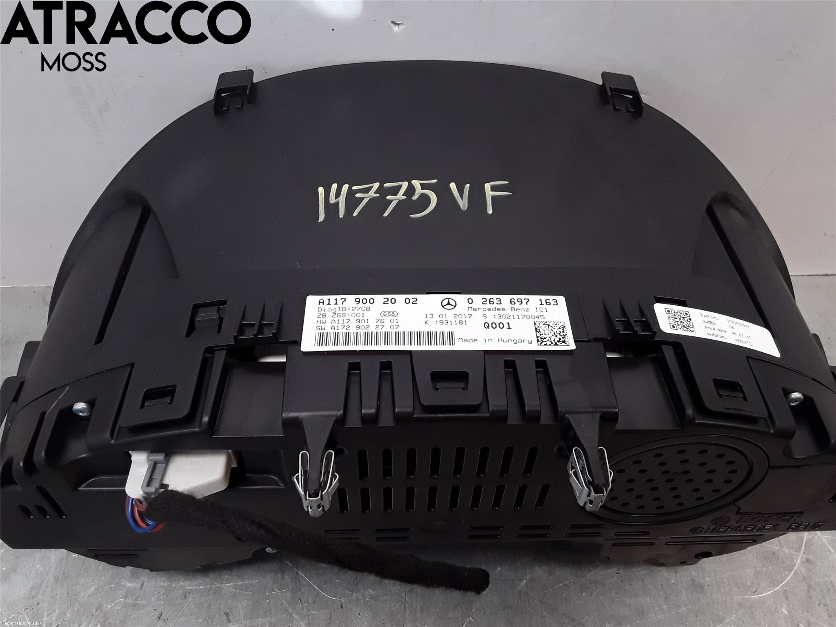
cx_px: 418
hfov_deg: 63.4
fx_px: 676
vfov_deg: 49.7
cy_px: 314
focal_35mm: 28
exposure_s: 1/127
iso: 100
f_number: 1.9
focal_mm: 2.91
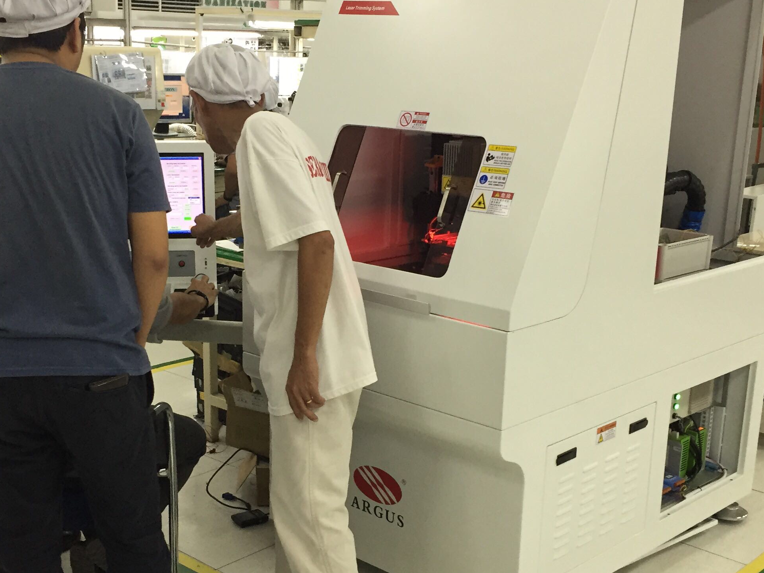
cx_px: 305
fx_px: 1081
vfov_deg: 29.6
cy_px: 342
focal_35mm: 49
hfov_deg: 38.7
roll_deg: -0.7
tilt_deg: -14.9
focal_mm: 4.15
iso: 50
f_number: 2.2
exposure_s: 1/30
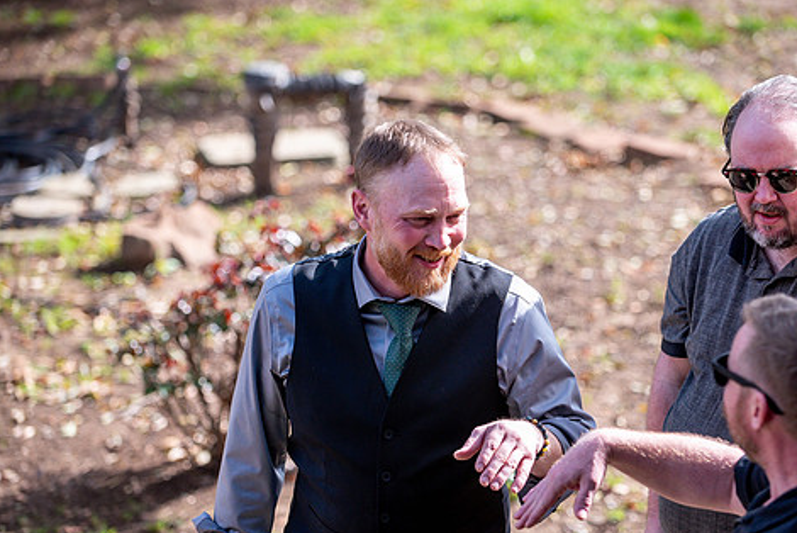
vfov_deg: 9.6
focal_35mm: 143
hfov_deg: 14.3
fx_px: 3168
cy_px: 301
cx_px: 448
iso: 640
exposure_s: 1/3200
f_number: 2.8
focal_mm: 116
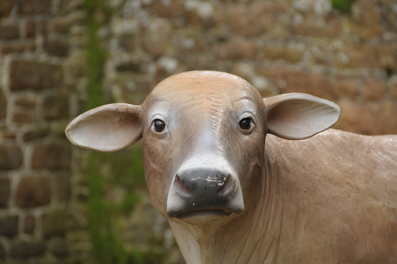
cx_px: 198
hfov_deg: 8.1
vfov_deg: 5.4
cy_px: 132
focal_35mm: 255
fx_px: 2808
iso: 200
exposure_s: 1/200
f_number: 5.6
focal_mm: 170
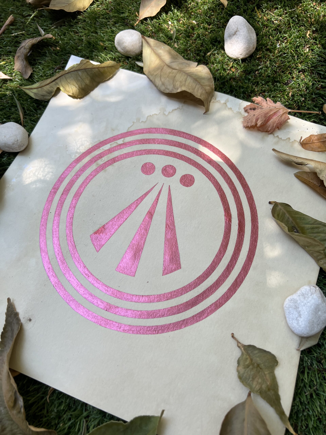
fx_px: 326
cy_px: 218
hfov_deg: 53.1
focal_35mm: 26
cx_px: 163
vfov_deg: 67.3
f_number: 1.5
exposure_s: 1/387
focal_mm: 5.7
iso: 50
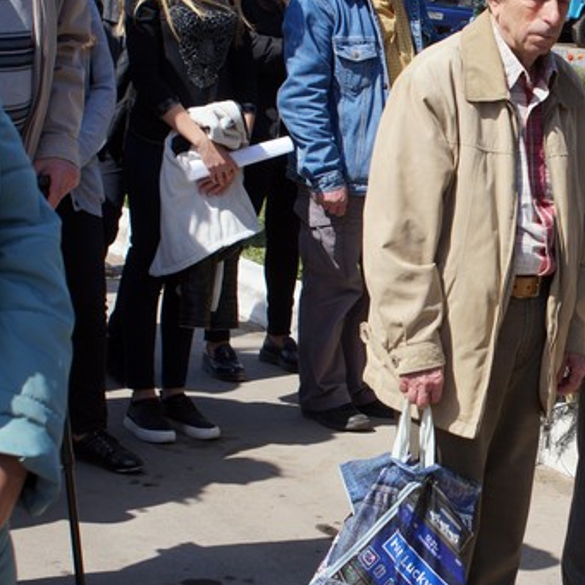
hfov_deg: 13.1
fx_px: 2505
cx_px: 600
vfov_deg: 13.3
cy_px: 312
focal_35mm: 131
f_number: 8
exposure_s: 1/250
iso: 100
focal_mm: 50
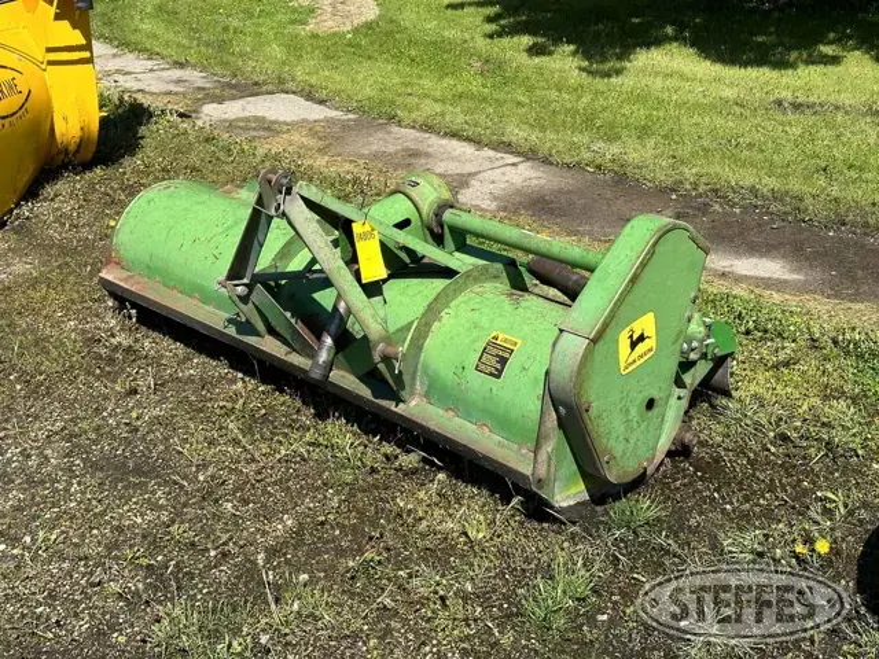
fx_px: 1219
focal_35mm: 48
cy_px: 330
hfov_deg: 39.7
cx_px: 440
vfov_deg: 30.3
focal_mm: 6.86
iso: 64
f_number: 1.78
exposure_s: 1/3155
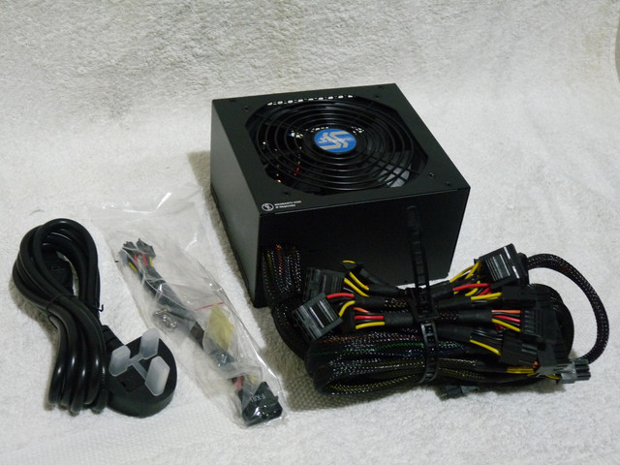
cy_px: 232
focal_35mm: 49
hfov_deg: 38.9
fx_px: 878
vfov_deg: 29.7
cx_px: 310
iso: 400
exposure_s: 1/6
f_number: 3.2
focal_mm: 8.7
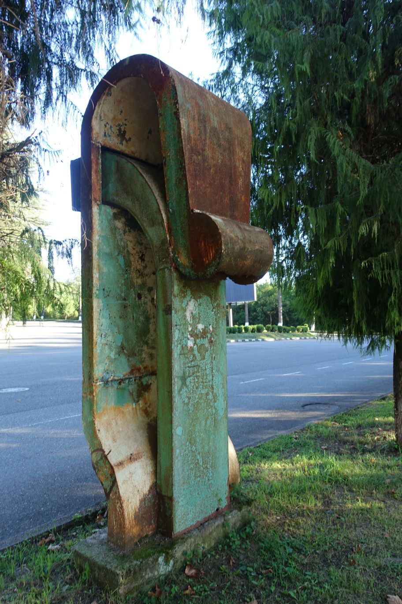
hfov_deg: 53.1
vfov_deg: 73.7
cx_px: 201
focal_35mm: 24
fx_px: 402
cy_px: 302
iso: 125
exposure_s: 1/80
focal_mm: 8.8
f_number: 3.2
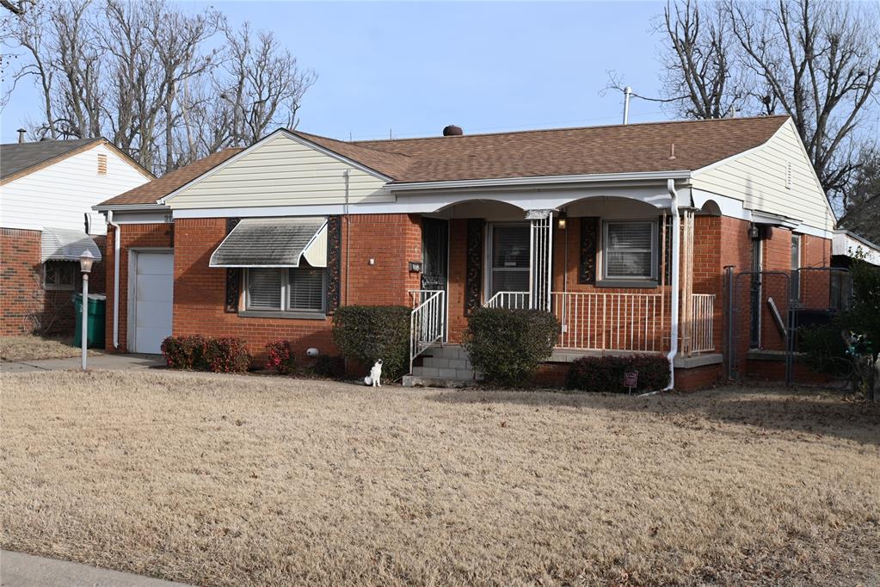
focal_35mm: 45
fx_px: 1100
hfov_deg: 43.6
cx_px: 440
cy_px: 294
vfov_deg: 29.9
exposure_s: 1/320
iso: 100
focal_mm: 30
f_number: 6.3
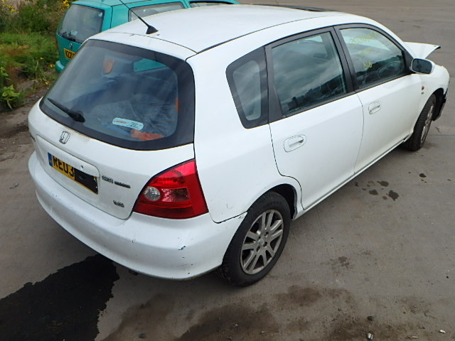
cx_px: 228
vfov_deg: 45.4
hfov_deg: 58.4
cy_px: 170
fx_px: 407
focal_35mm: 31
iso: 125
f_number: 4.7
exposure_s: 1/640
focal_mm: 5.6
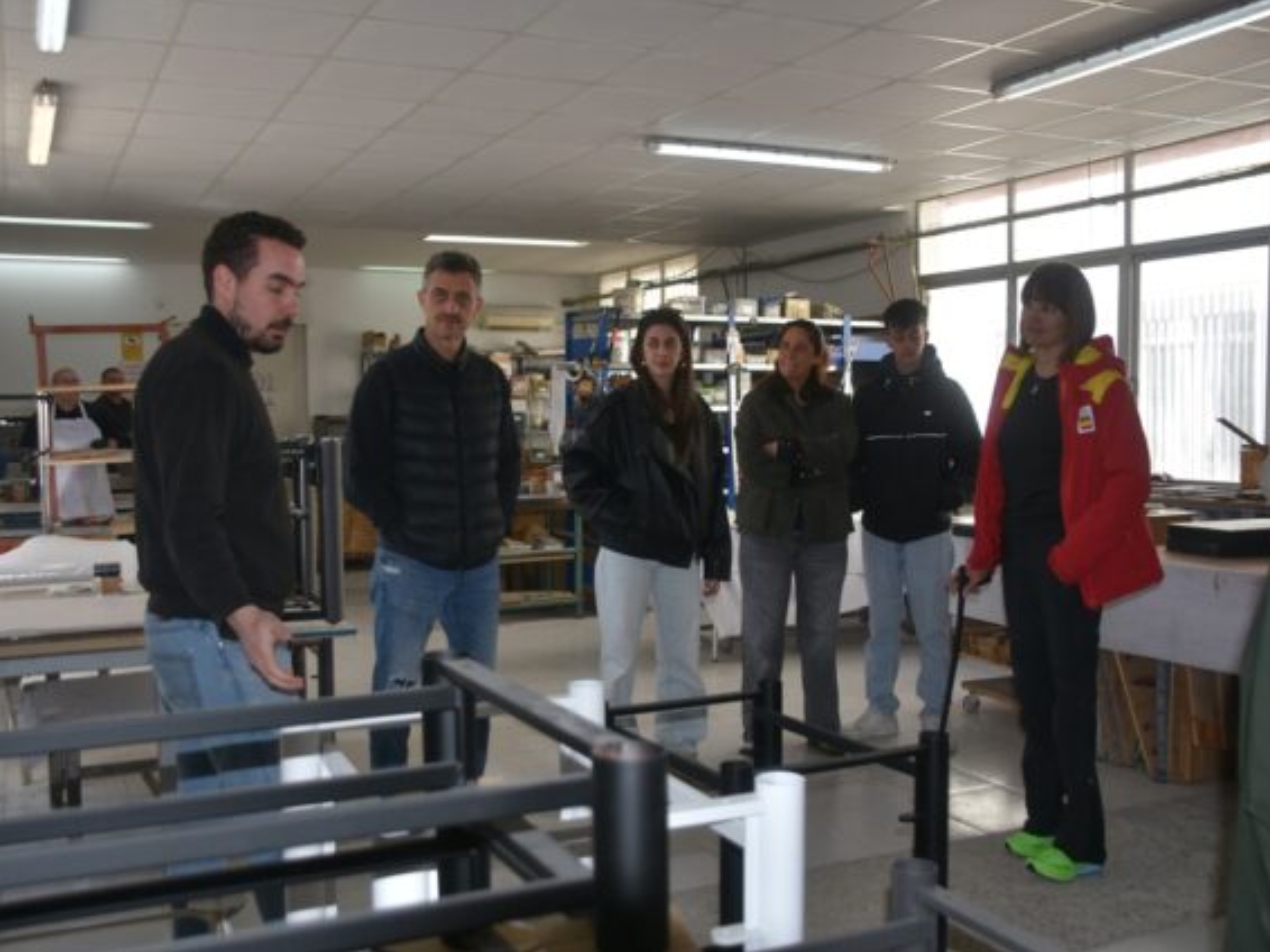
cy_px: 475
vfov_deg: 38.1
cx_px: 628
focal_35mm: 38
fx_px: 1377
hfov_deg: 49.5
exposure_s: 1/250
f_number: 3.8
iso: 180
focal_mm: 23
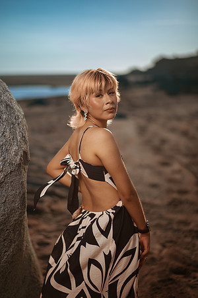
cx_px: 99
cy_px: 149
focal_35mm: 58
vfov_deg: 34.5
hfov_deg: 23.4
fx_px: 478
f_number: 1.4
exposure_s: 1/8000
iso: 50
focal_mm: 58
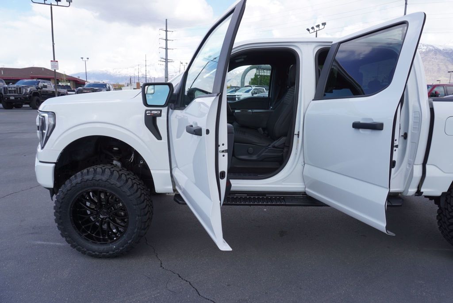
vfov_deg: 53.2
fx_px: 302
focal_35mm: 24
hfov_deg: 73.7
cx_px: 226
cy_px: 152
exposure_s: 1/160
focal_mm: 16
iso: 100
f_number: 6.3
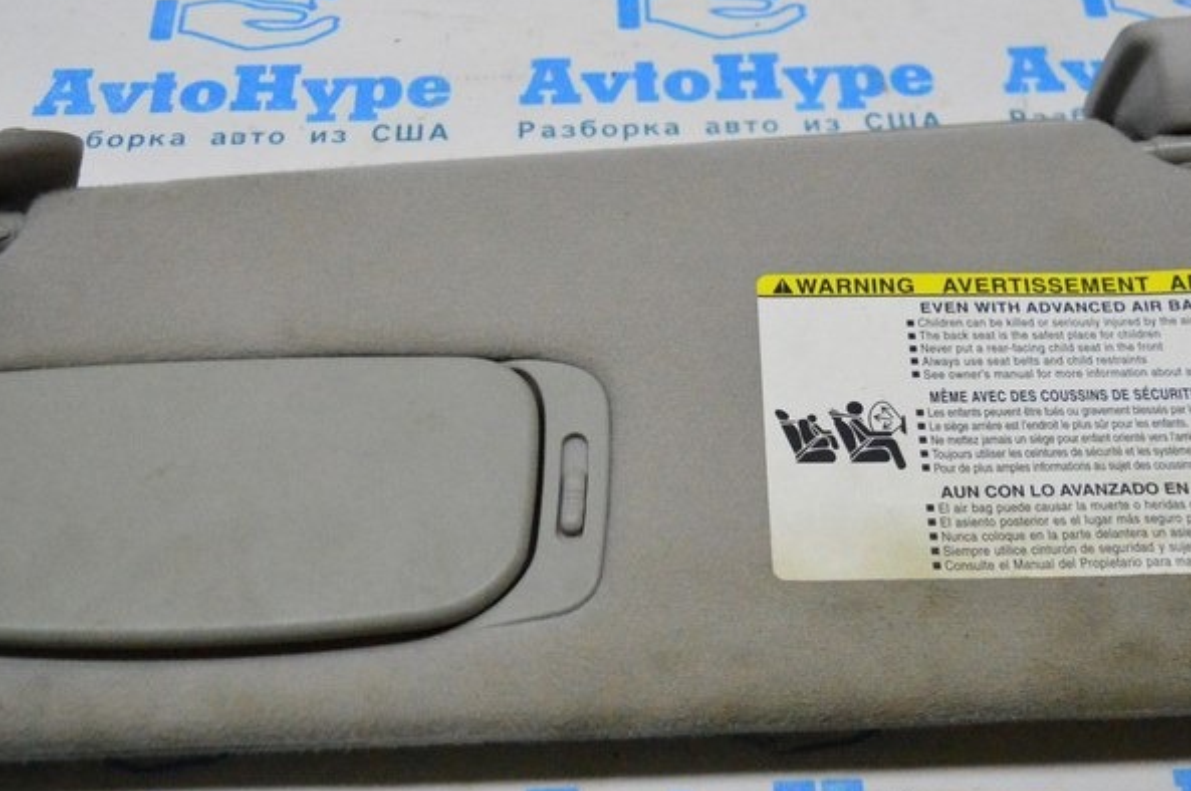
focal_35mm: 57
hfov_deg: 35.1
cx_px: 594
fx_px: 1884
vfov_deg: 23.7
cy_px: 394
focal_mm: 22
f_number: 3.8
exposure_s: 1/1600
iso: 6400
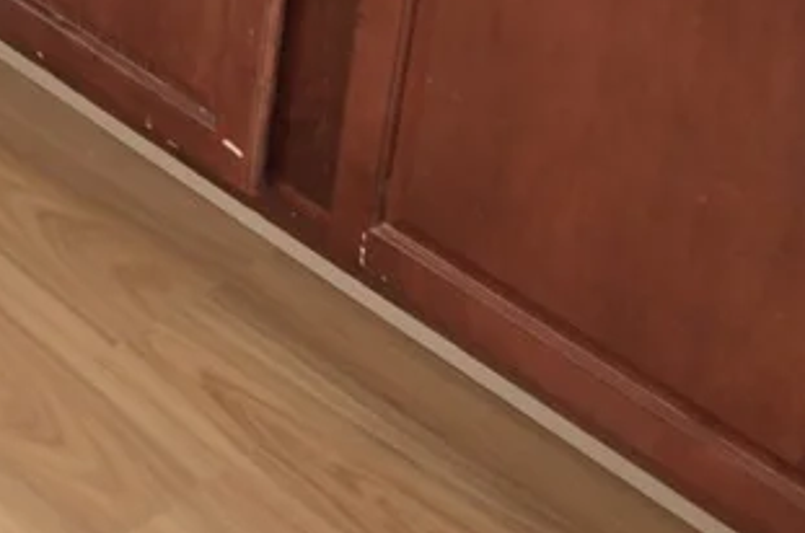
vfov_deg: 14.4
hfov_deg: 21.8
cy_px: -220
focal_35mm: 89
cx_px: -62
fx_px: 1986
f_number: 3.5
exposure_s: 1/30
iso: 500
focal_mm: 18
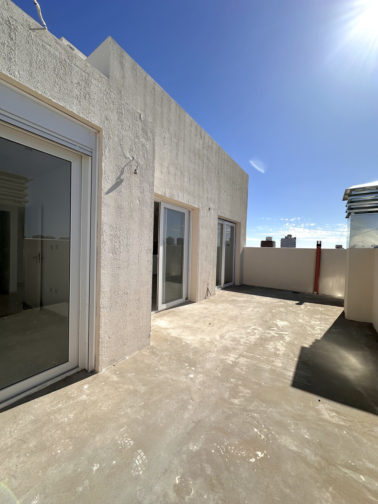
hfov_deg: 85.7
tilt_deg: -0.8
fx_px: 204
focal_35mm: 14
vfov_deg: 102.1
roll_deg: -2.7
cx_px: 189
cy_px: 252
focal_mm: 2.22
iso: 50
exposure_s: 1/3861
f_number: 2.2
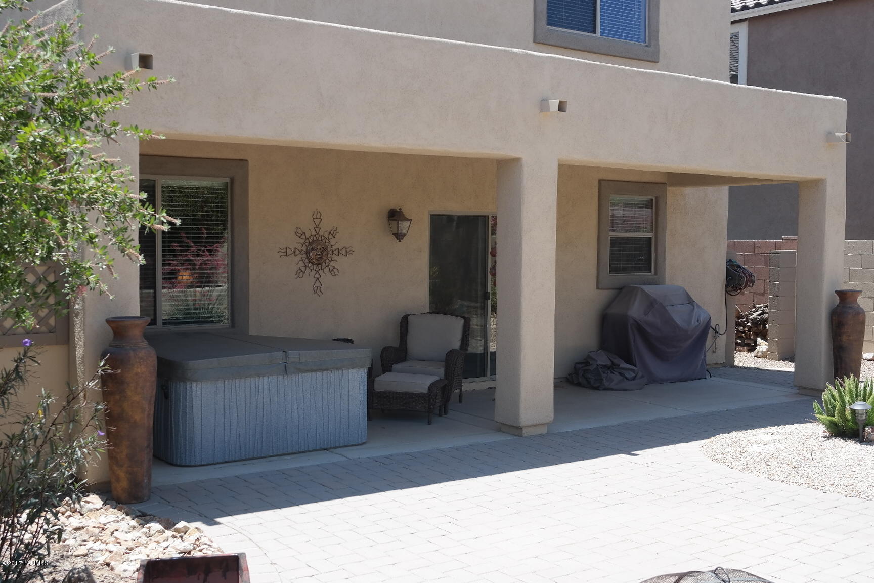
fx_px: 1044
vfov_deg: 31.2
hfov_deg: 45.4
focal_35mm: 43
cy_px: 292
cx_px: 437
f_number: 6.3
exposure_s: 1/180
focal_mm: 28
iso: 100
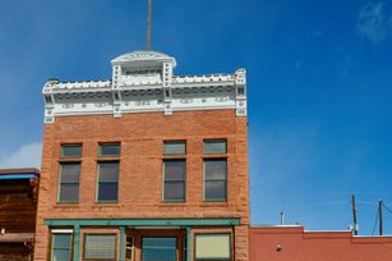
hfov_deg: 44.5
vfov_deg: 30.2
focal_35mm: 44
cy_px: 173
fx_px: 479
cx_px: 179
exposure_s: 1/400
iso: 100
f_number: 10
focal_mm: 18
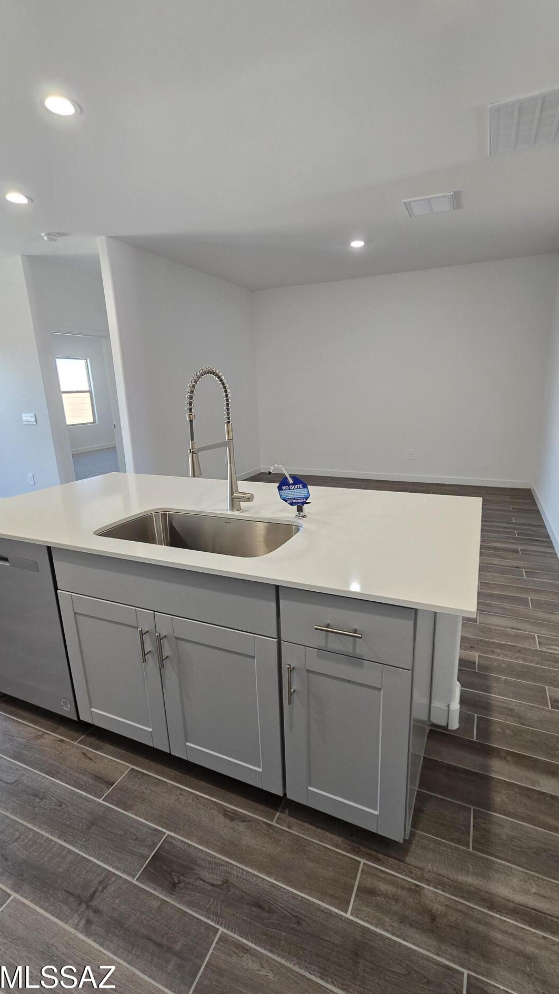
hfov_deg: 70.5
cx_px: 295
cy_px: 499
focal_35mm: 15
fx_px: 395
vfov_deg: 103.0
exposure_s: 1/60
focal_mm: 2.2
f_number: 2.2
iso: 160
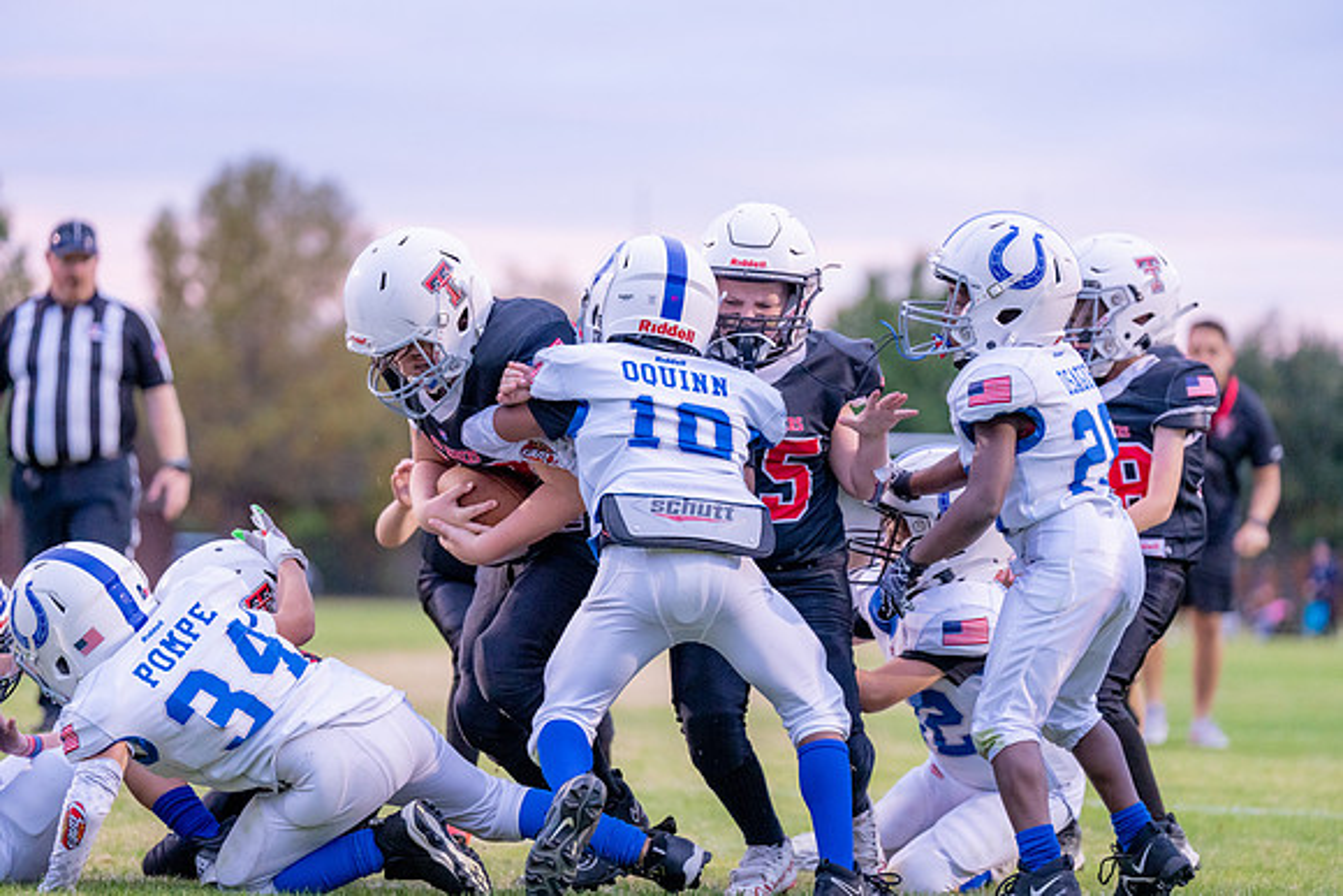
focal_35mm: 136
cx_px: 672
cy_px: 448
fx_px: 5060
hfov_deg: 15.1
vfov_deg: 10.1
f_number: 2.8
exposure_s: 1/1250
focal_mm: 133
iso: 3200
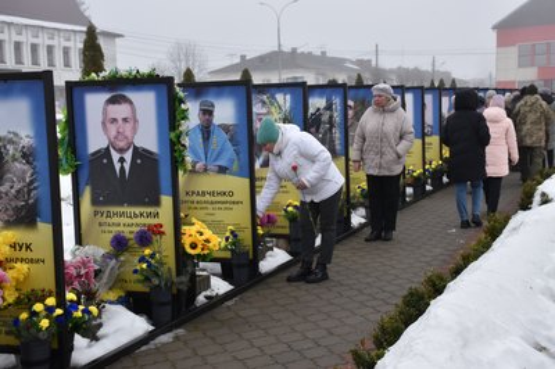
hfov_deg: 37.9
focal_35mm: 52
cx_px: 278
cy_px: 184
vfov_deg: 25.7
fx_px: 809
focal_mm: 35
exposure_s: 1/200
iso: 400
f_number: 7.1
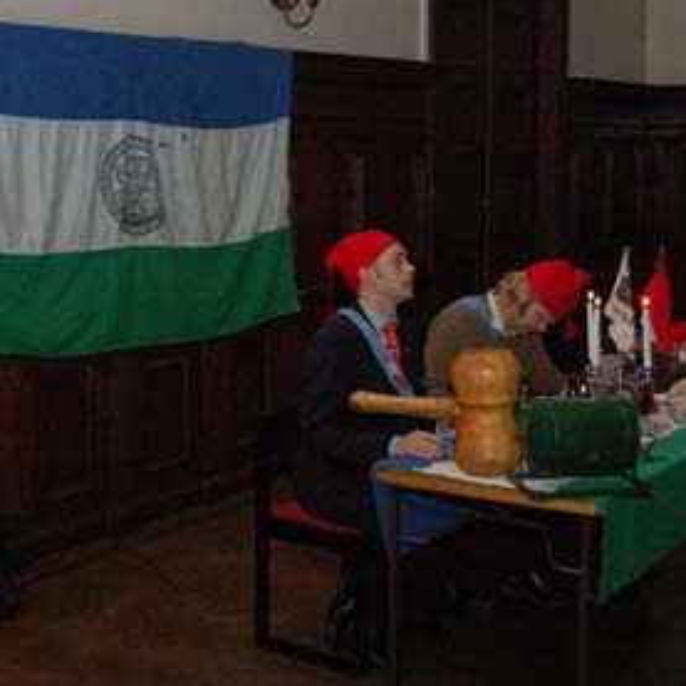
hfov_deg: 28.2
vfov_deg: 28.3
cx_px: 249
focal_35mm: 61
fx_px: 1360
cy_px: 345
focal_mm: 31
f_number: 4.5
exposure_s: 1/500
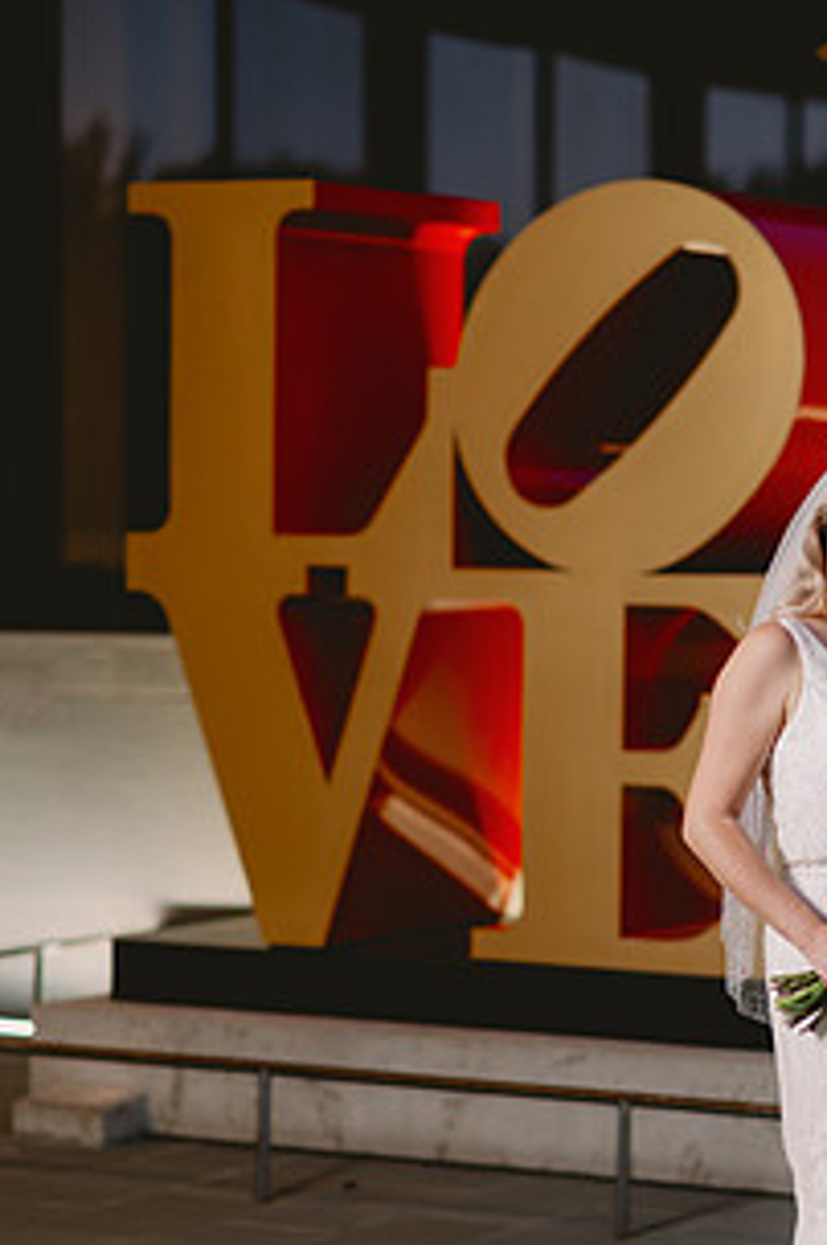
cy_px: 827
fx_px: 4351
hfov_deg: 10.8
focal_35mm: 126
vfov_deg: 16.2
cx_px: 608
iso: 250
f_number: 2
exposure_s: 1/30
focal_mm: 85
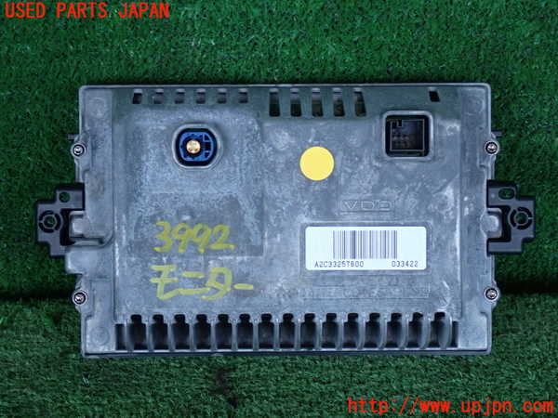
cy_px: 209
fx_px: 1419
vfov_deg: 16.8
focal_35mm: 88
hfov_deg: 22.3
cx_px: 279
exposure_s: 1/125
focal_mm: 15.66
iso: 500
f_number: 4.5
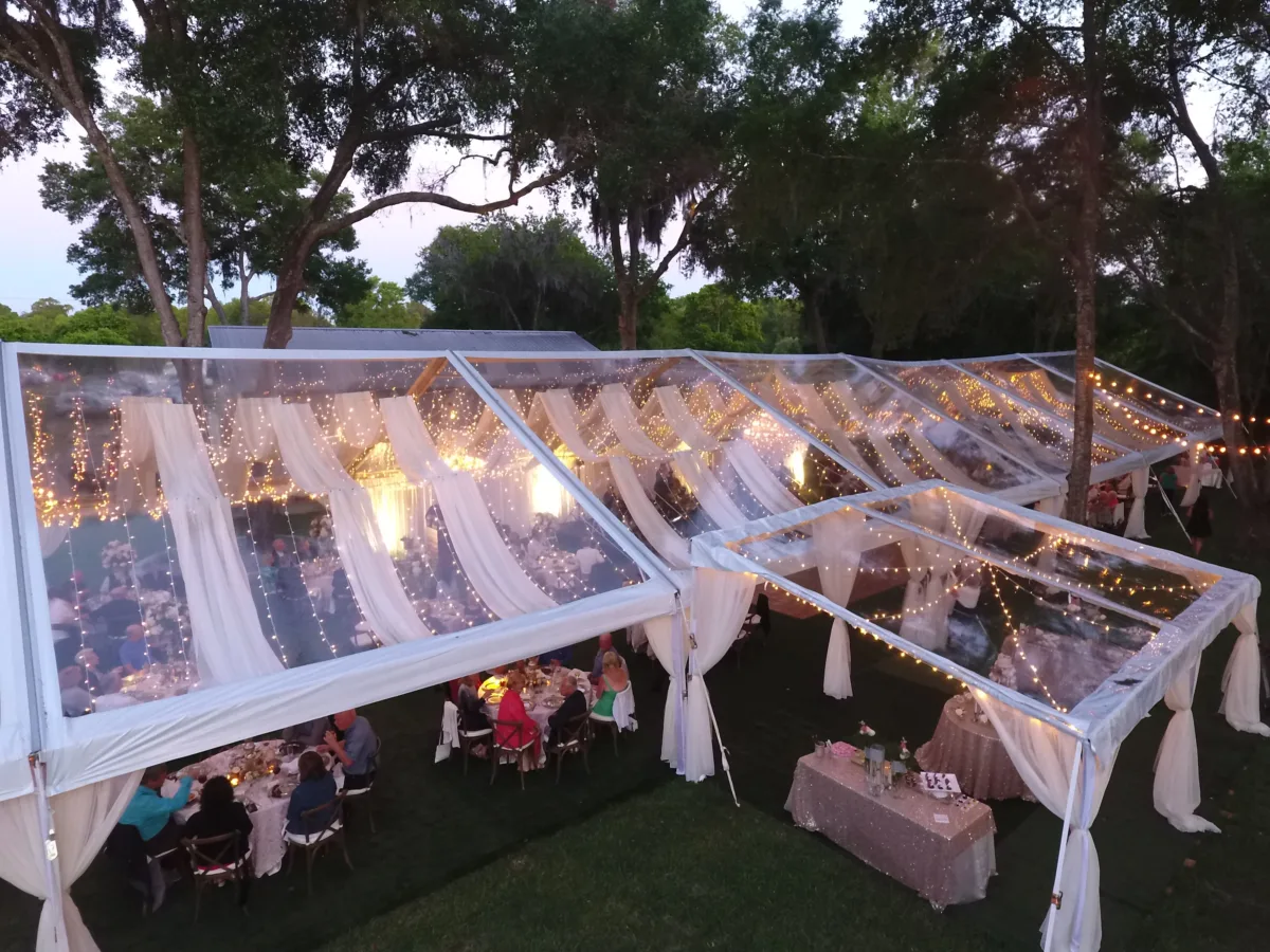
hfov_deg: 81.7
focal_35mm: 20
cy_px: 476
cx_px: 635
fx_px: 734
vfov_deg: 66.0
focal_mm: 3.61
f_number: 2.8
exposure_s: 1/12.5
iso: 901
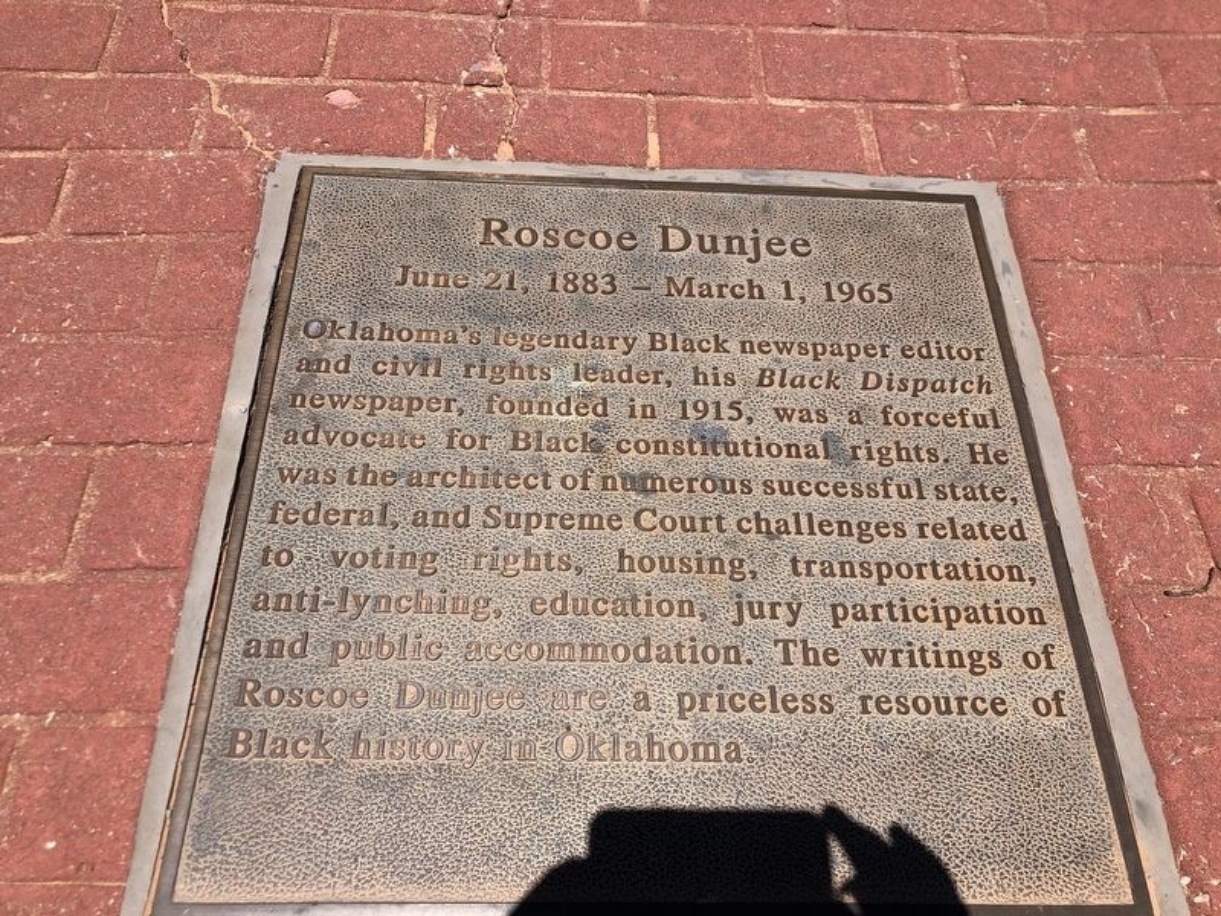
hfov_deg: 63.4
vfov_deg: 49.7
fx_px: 988
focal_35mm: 28
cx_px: 610
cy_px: 458
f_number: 1.8
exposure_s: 1/3247
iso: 25
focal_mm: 4
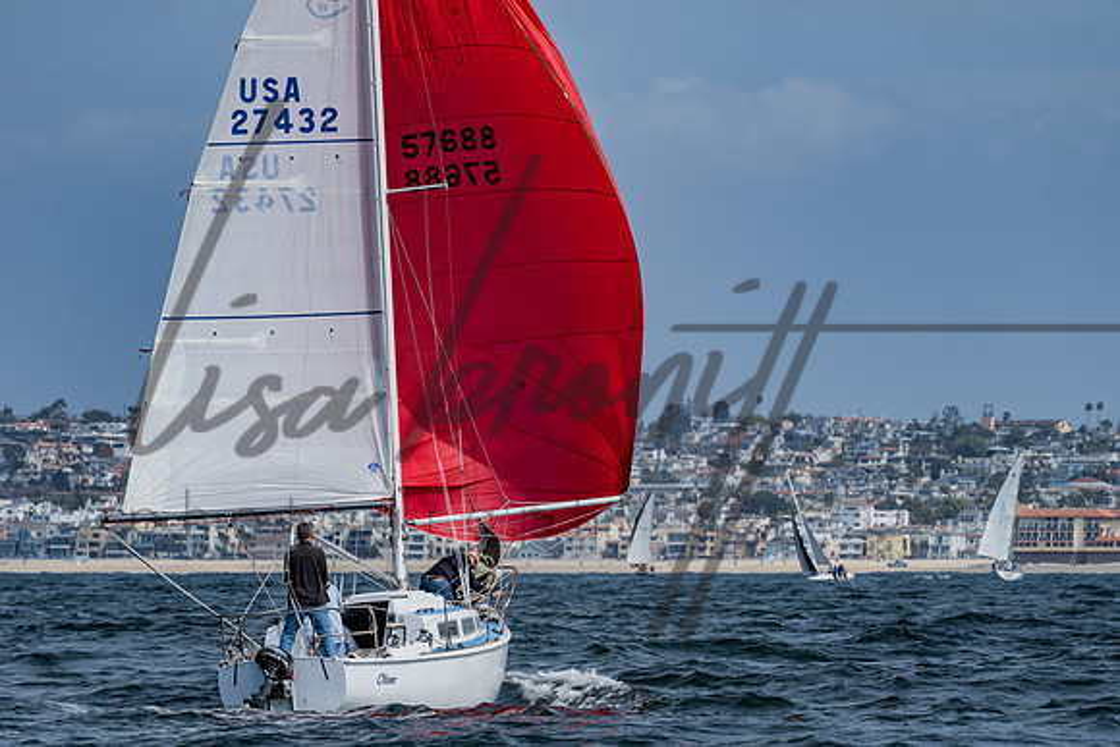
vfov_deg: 4.3
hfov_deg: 6.4
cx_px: 521
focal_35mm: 321
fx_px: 10000
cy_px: 451
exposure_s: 1/2000
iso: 200
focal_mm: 200
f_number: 6.3
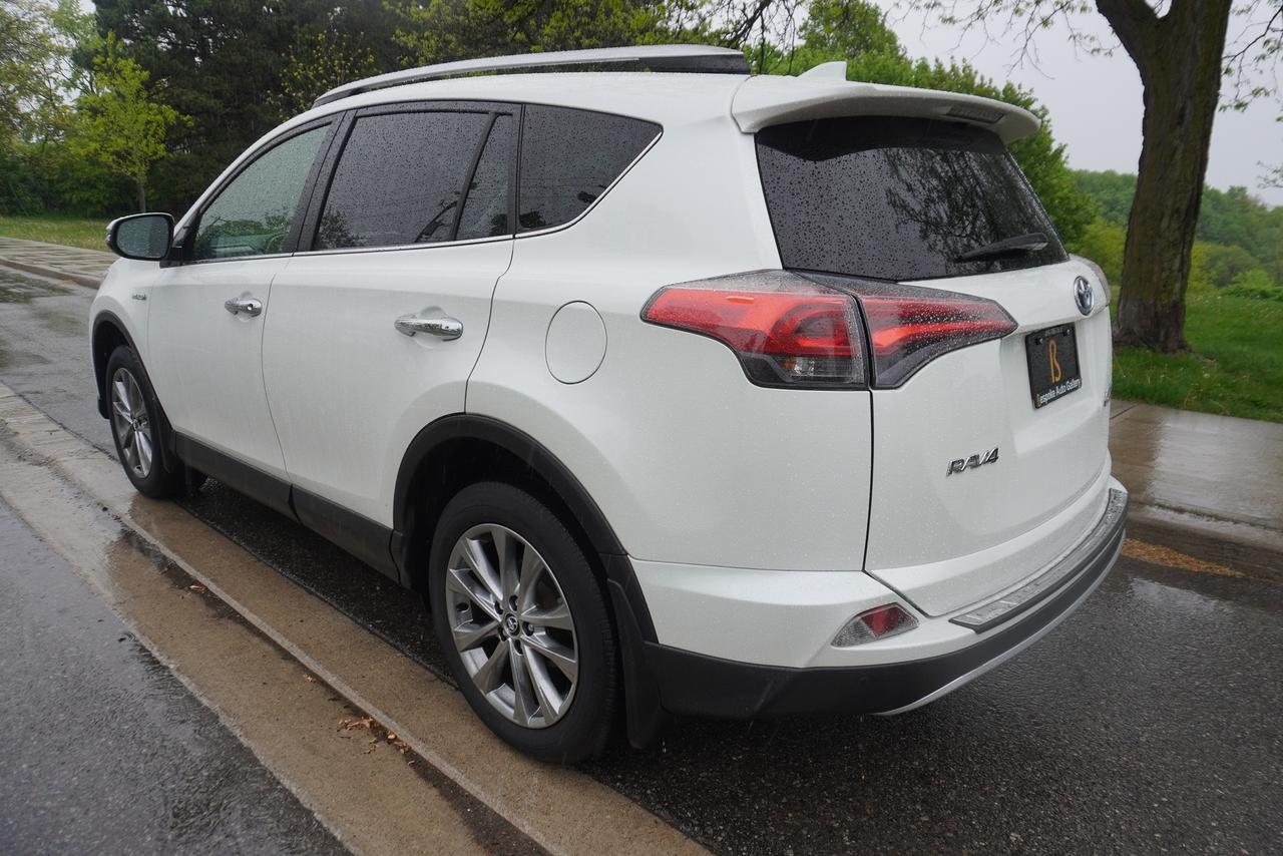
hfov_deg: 73.7
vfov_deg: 53.2
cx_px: 642
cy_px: 428
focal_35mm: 24
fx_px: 855
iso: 200
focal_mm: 16
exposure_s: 1/160
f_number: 5.6
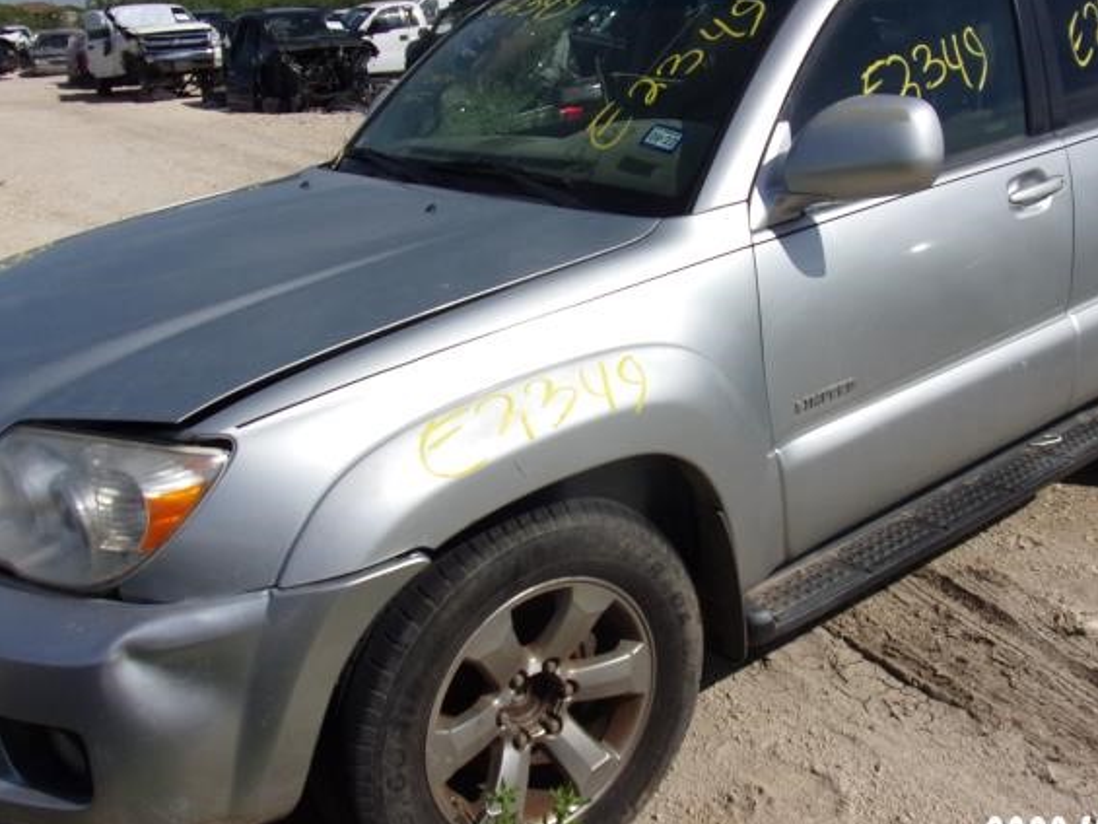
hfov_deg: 53.6
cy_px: 385
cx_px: 651
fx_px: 1079
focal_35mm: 34
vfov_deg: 41.8
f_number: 10.8
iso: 80
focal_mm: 4.3
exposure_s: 1/280
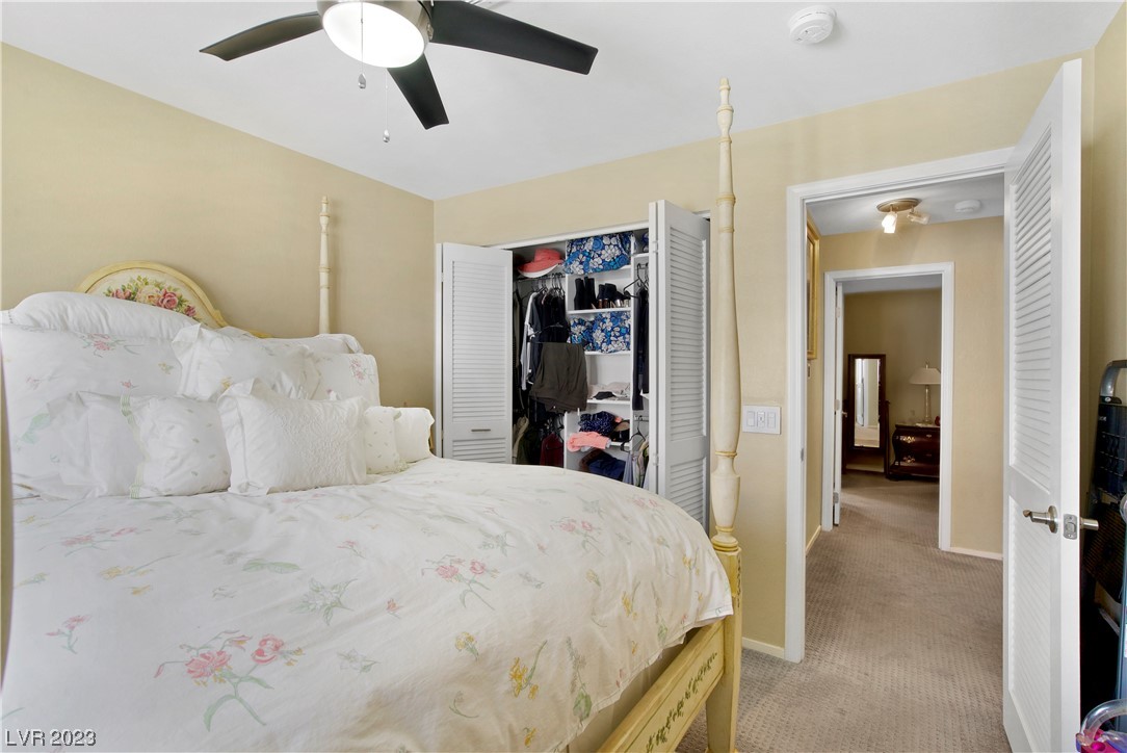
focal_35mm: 16
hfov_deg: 96.7
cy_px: 376
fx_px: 501
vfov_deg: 73.8
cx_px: 564
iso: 500
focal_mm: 16
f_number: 10
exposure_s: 1/20
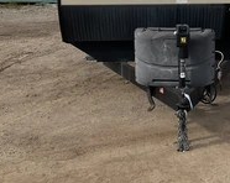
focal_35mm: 61
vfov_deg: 23.9
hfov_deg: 30.3
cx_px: 181
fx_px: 414
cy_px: 5
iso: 25
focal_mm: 3
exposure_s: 1/1848
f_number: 1.8
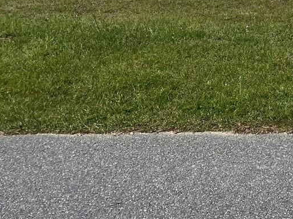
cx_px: 415
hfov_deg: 21.1
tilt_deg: -0.6
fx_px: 685
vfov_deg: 16.9
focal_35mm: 81
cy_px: -86
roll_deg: -0.5
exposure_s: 1/6579
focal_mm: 5.7
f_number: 1.5
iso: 50
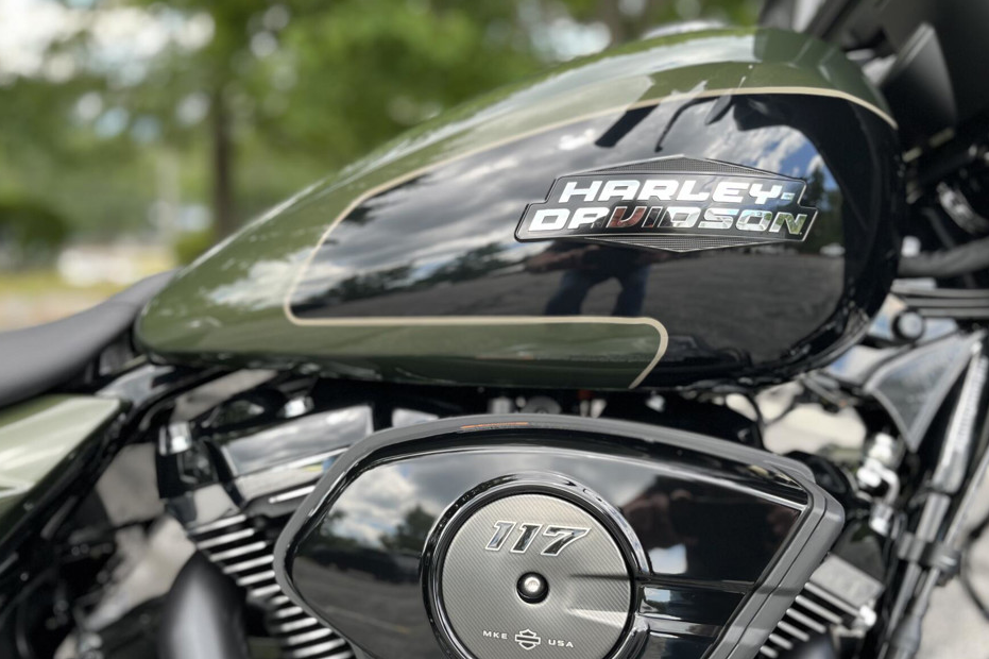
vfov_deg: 41.9
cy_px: 422
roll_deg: -3.3
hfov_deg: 60.3
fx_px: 851
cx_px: 514
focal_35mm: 31
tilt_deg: -16.4
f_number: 1.6
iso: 40
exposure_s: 1/211
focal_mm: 5.1
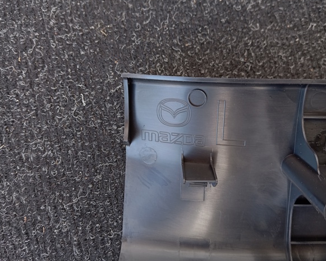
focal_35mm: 30
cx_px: 174
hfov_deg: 58.7
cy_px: 127
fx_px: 289
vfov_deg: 48.5
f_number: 1.8
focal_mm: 4.22
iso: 179
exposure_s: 1/50
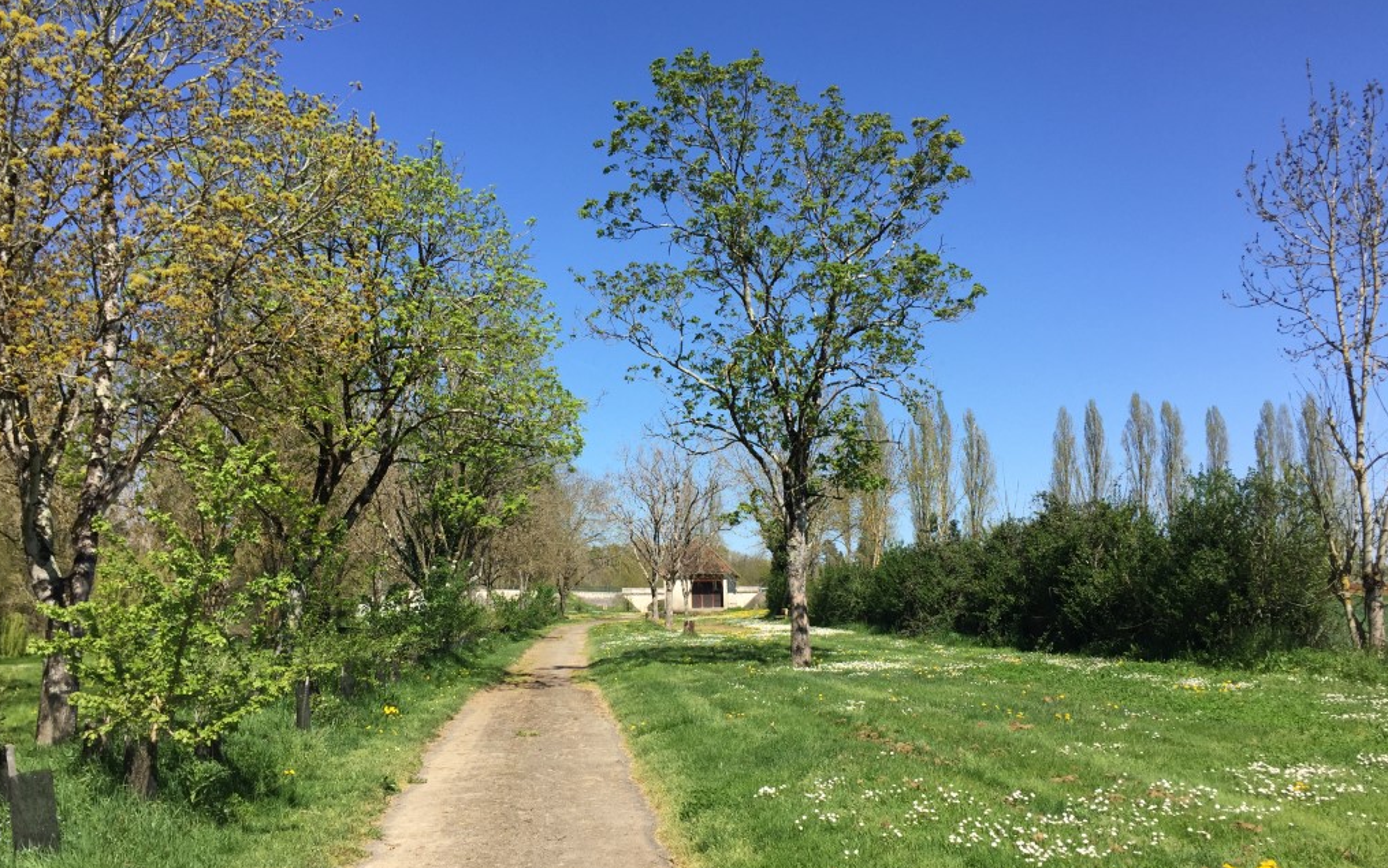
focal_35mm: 31
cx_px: 693
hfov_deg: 61.2
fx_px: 1173
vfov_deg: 40.5
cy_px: 495
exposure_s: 1/1582
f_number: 2.2
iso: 32
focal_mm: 4.15
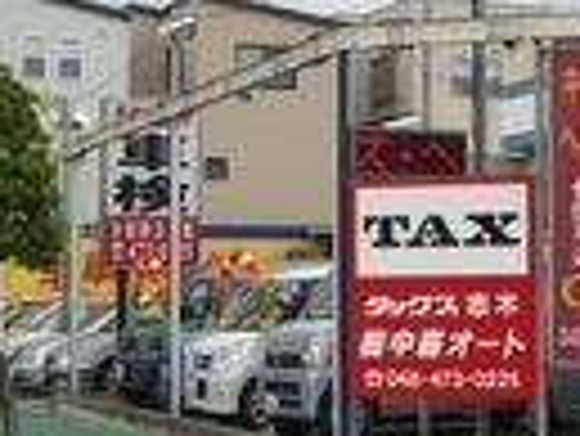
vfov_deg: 14.5
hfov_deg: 19.1
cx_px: 450
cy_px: 261
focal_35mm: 102
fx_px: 1711
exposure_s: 1/160
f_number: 2.7
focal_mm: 6.2
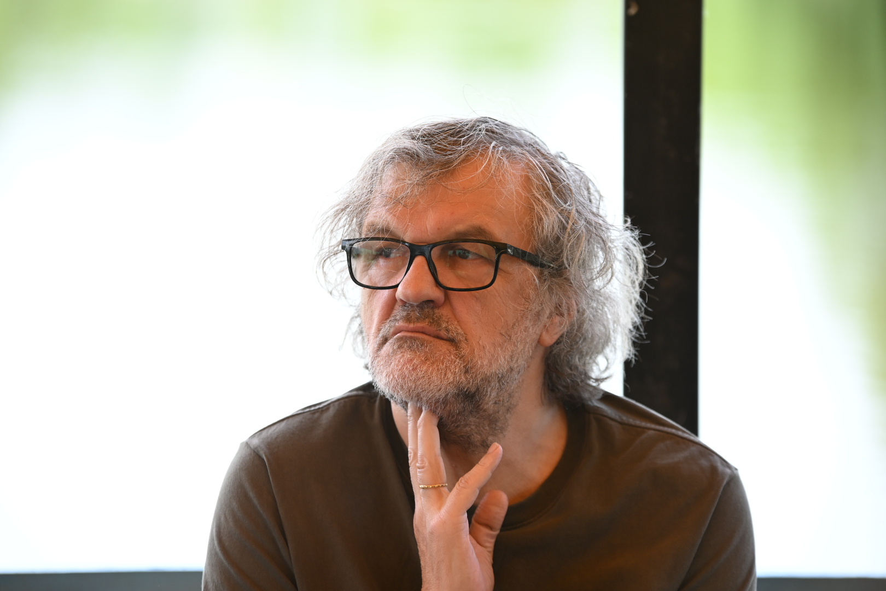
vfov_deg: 6.9
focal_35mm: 200
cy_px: 296
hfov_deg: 10.3
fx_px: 4922
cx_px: 443
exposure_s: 1/500
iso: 400
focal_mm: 200
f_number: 4
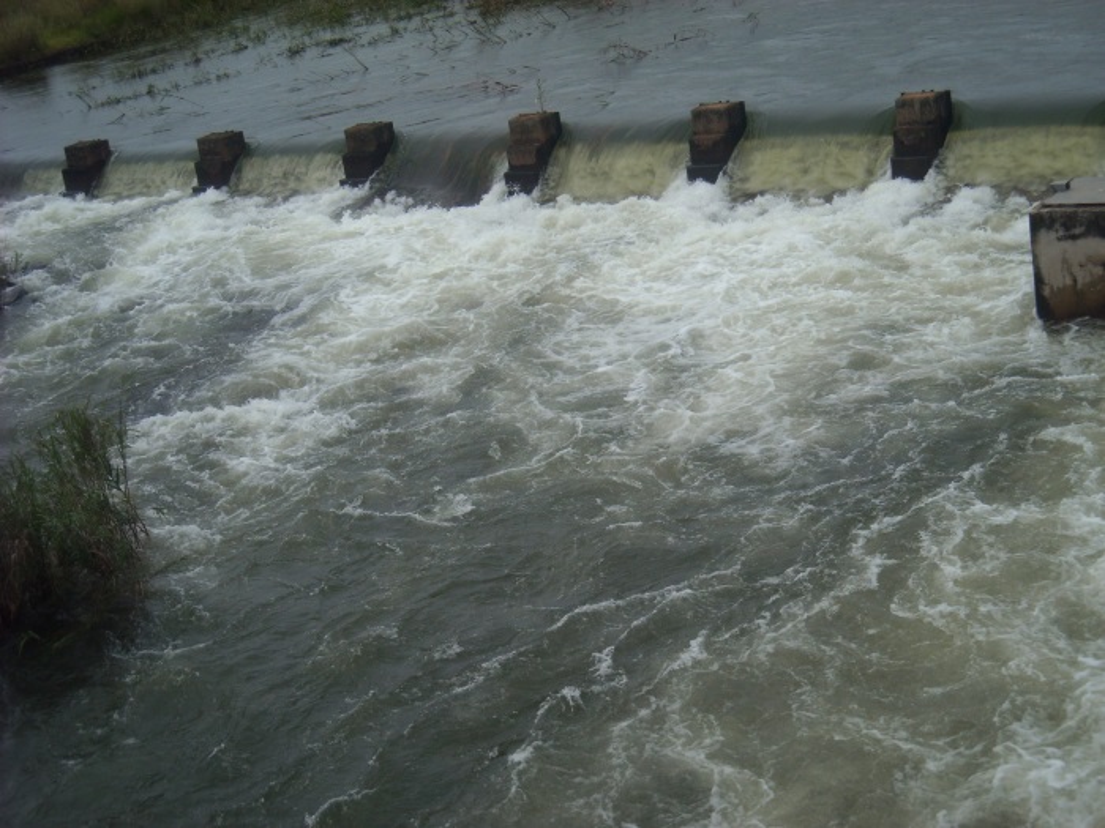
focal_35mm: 61
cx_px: 552
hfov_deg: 31.7
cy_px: 414
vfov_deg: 24.0
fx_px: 1947
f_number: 6.9
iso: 64
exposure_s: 1/209
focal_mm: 9.87
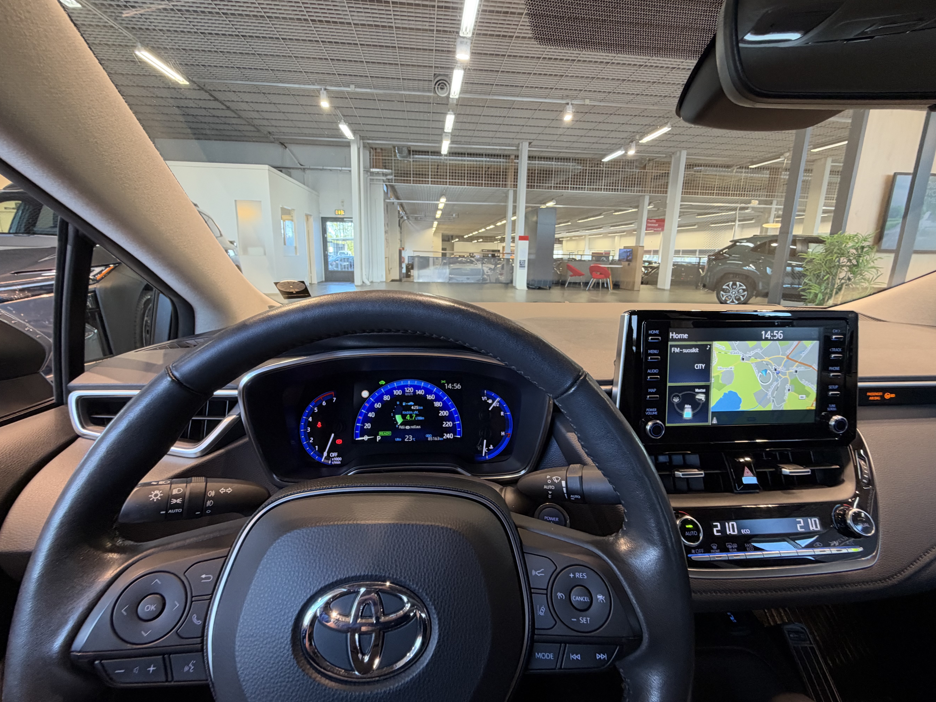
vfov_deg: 81.7
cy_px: 334
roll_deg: -0.9
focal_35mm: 15
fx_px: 406
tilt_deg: -10.8
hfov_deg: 98.2
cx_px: 469
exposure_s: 1/50
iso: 200
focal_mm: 2.22
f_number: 2.2
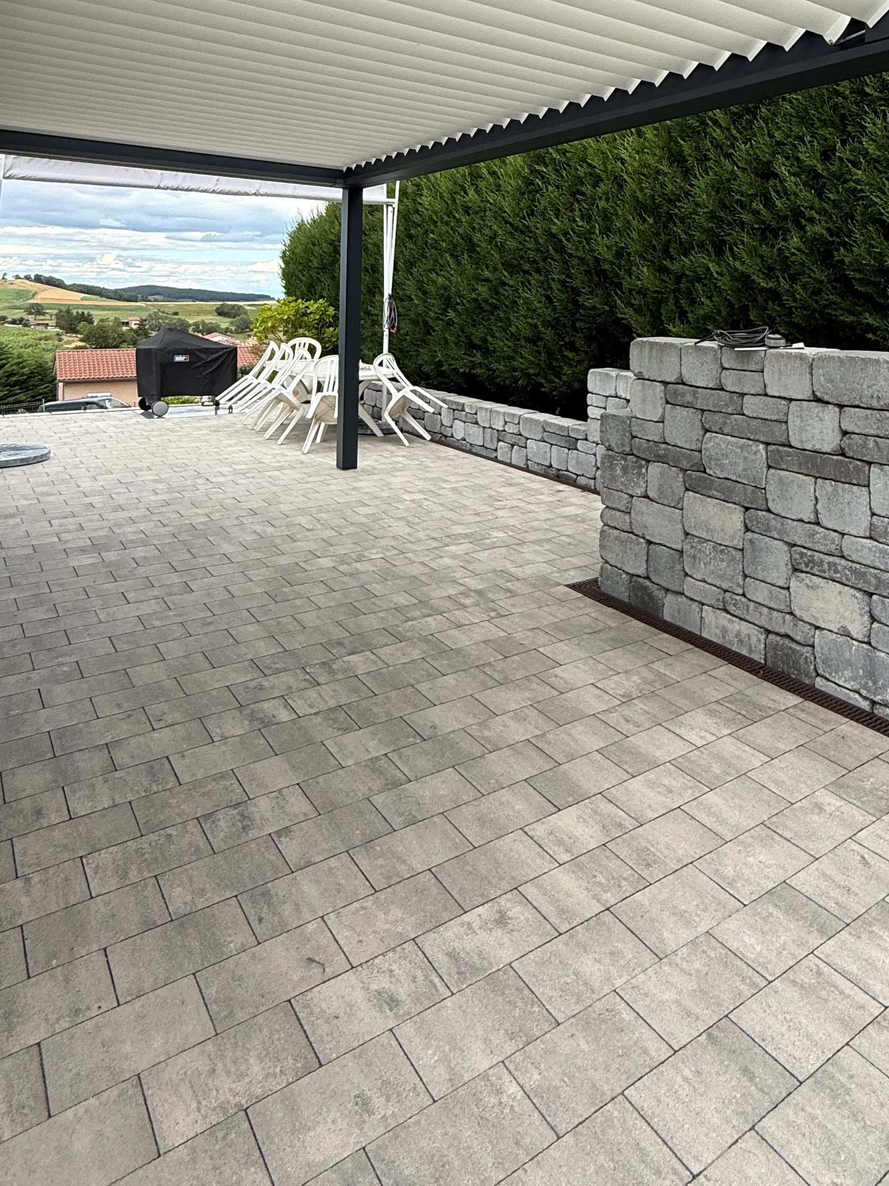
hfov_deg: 54.1
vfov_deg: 64.9
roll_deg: -1.2
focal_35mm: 25
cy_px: 286
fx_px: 856
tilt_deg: +1.3
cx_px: 567
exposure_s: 1/442
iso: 64
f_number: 2.2
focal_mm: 2.22
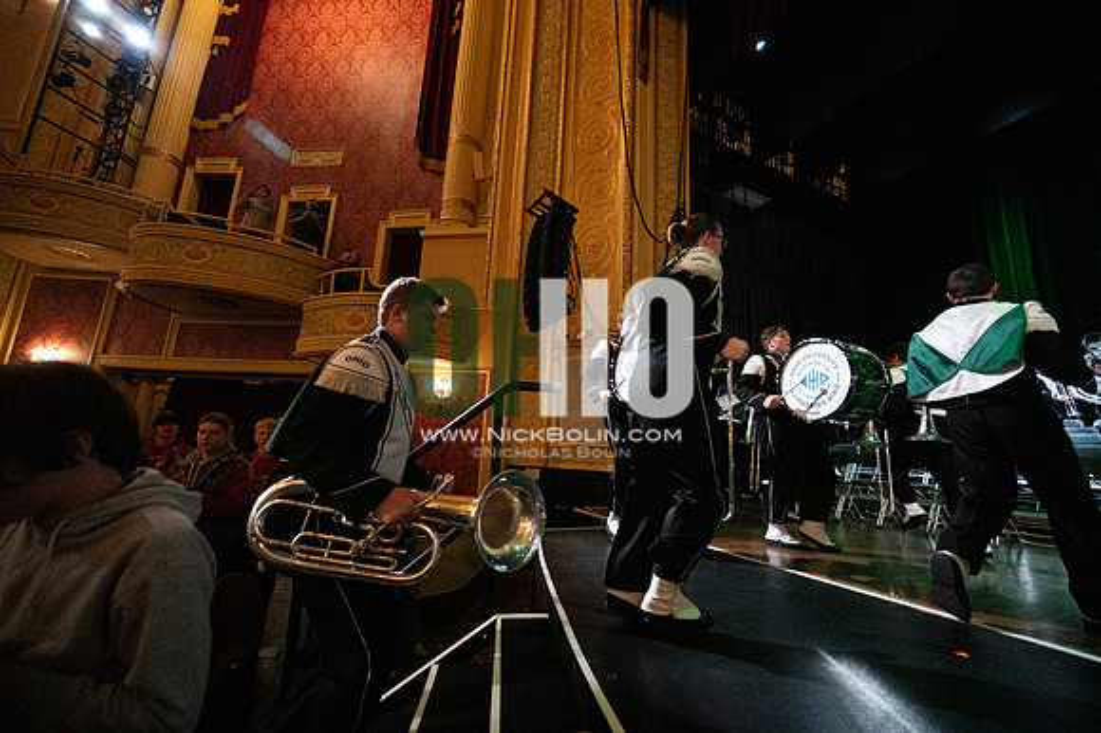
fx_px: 428
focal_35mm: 14
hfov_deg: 104.3
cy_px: 366
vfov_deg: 81.1
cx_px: 550
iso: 32000
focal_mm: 14
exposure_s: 1/400
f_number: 4
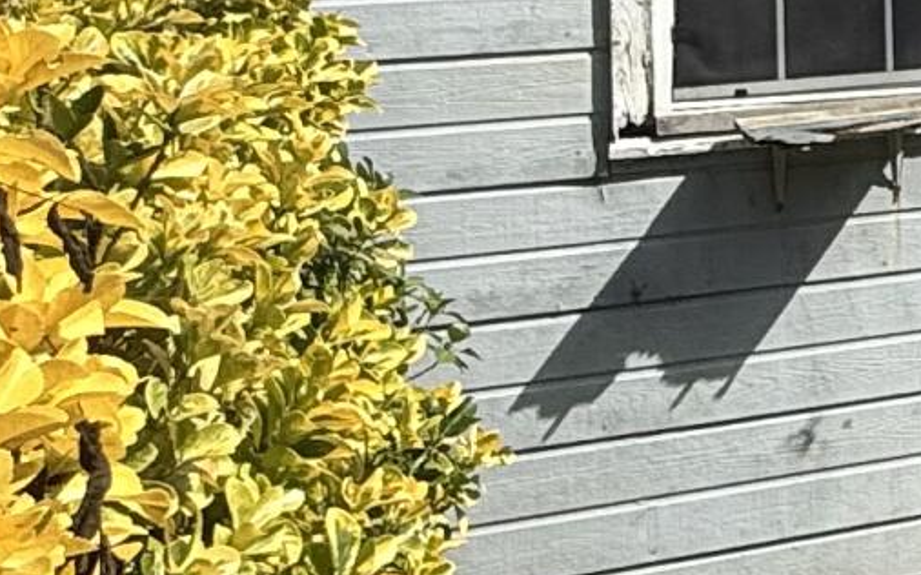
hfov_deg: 18.4
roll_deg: +2.5
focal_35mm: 88
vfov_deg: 14.1
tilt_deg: +5.1
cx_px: 1662
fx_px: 2208
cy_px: -242
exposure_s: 1/1167
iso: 50
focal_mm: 2.22
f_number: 2.2
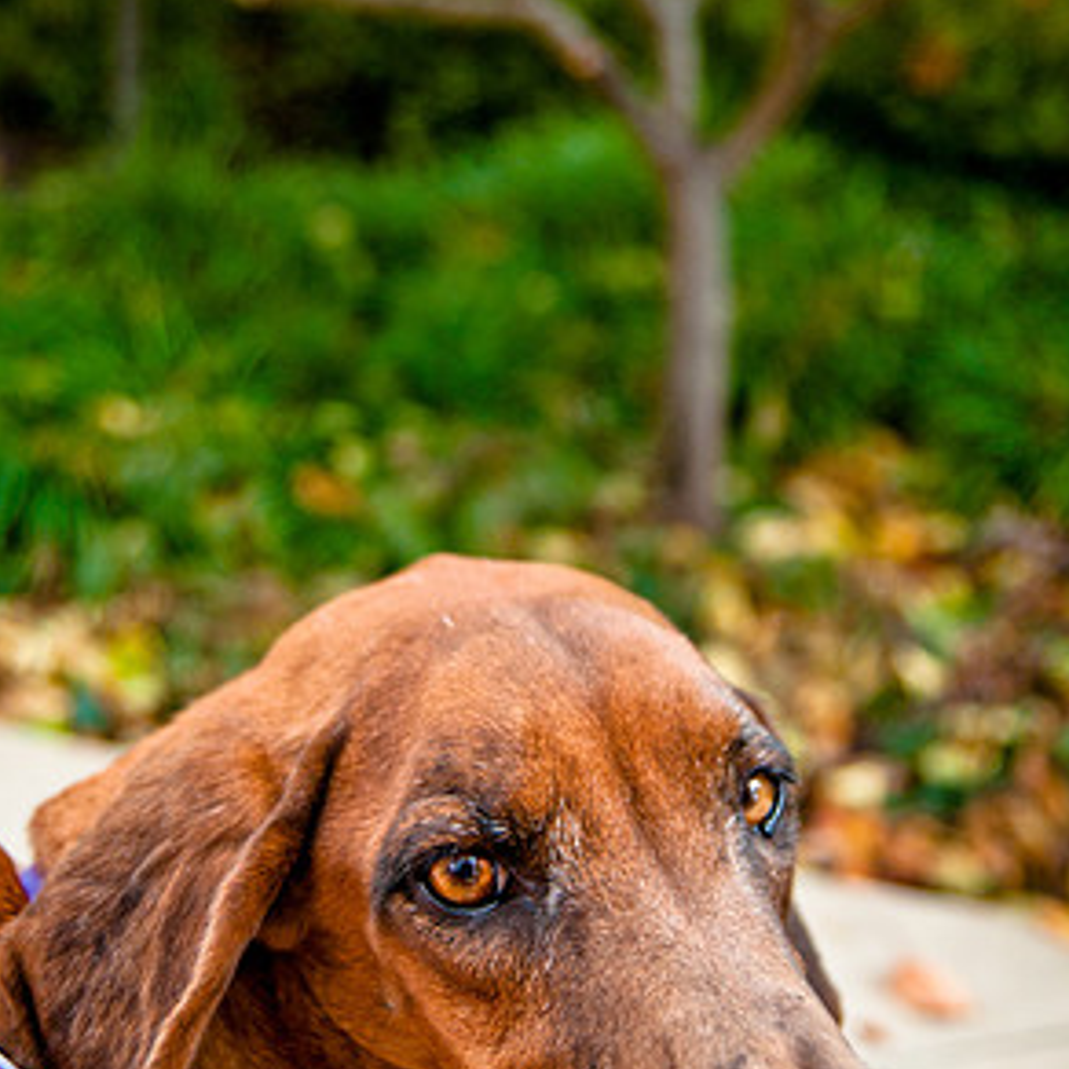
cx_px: 536
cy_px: 567
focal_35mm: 51
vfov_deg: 33.4
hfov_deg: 33.4
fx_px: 1782
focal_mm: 26
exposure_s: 1/1250
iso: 400
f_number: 2.8
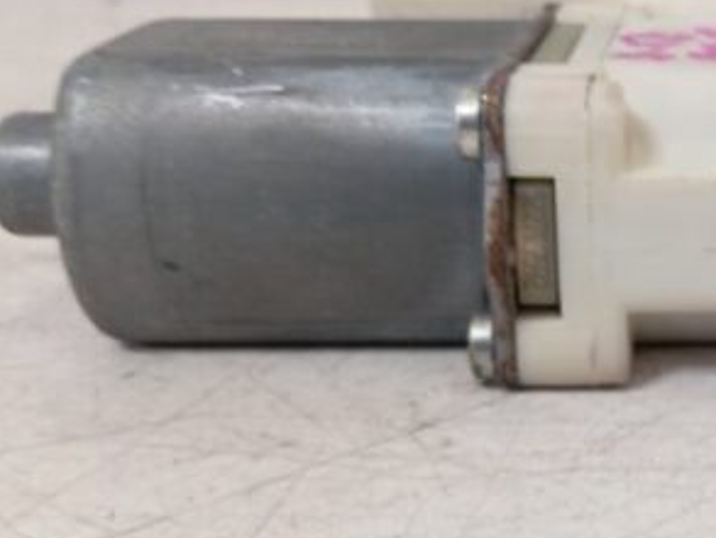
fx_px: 1386
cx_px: 775
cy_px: 260
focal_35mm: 67
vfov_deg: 21.9
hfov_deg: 26.8
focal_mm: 4.22
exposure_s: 1/33.3
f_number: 1.8
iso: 250
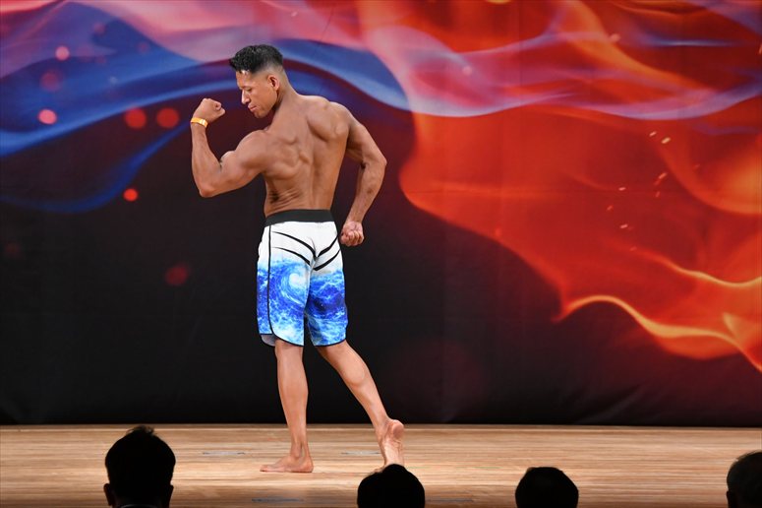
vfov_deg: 5.7
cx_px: 381
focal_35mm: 240
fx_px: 5078
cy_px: 254
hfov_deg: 8.6
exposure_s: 1/400
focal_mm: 160
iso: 3200
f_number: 5.6
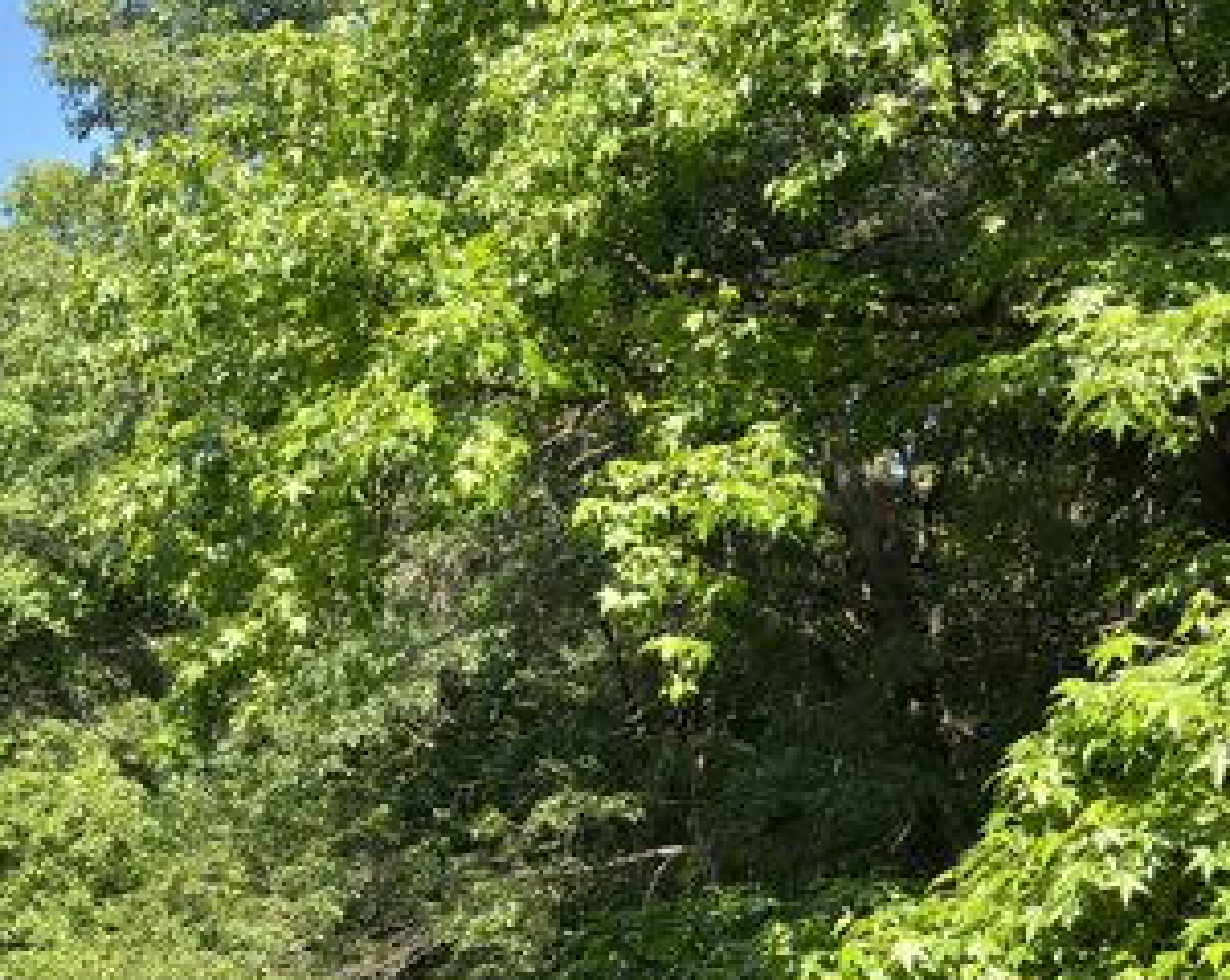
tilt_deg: +12.4
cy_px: 851
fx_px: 2763
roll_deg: -0.2
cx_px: -458
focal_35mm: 76
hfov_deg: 22.0
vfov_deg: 19.8
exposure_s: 1/865
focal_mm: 5.96
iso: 50
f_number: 1.6
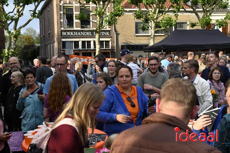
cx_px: 115
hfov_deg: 39.6
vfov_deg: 26.9
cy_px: 76
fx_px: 319
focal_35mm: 50
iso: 160
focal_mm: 50
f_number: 5.6
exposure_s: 1/250
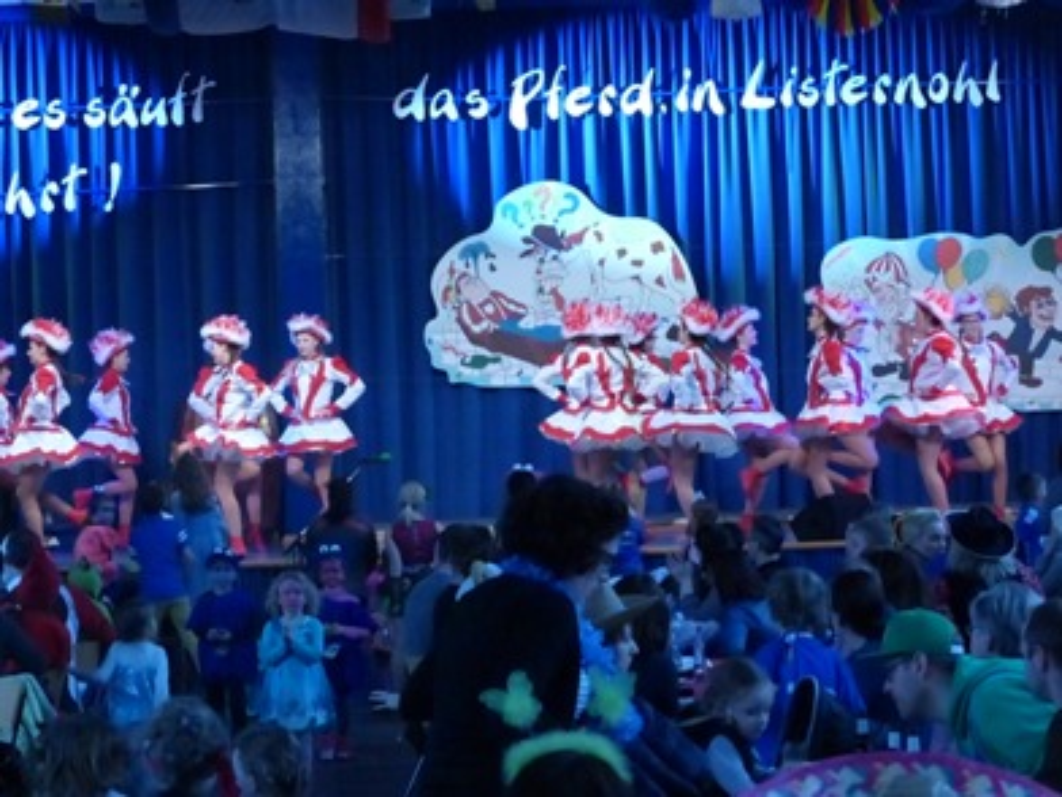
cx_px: 531
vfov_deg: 12.2
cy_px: 398
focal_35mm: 121
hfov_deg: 16.3
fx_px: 3712
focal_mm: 21.8
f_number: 4
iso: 1600
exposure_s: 1/160
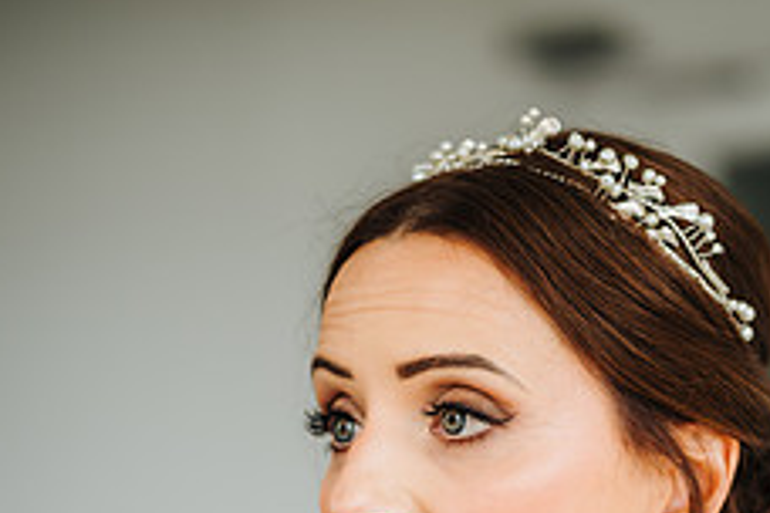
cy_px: 699
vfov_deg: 8.1
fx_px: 3593
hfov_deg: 12.2
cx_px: 432
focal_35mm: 168
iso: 320
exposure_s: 1/200
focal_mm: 85
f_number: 2.2
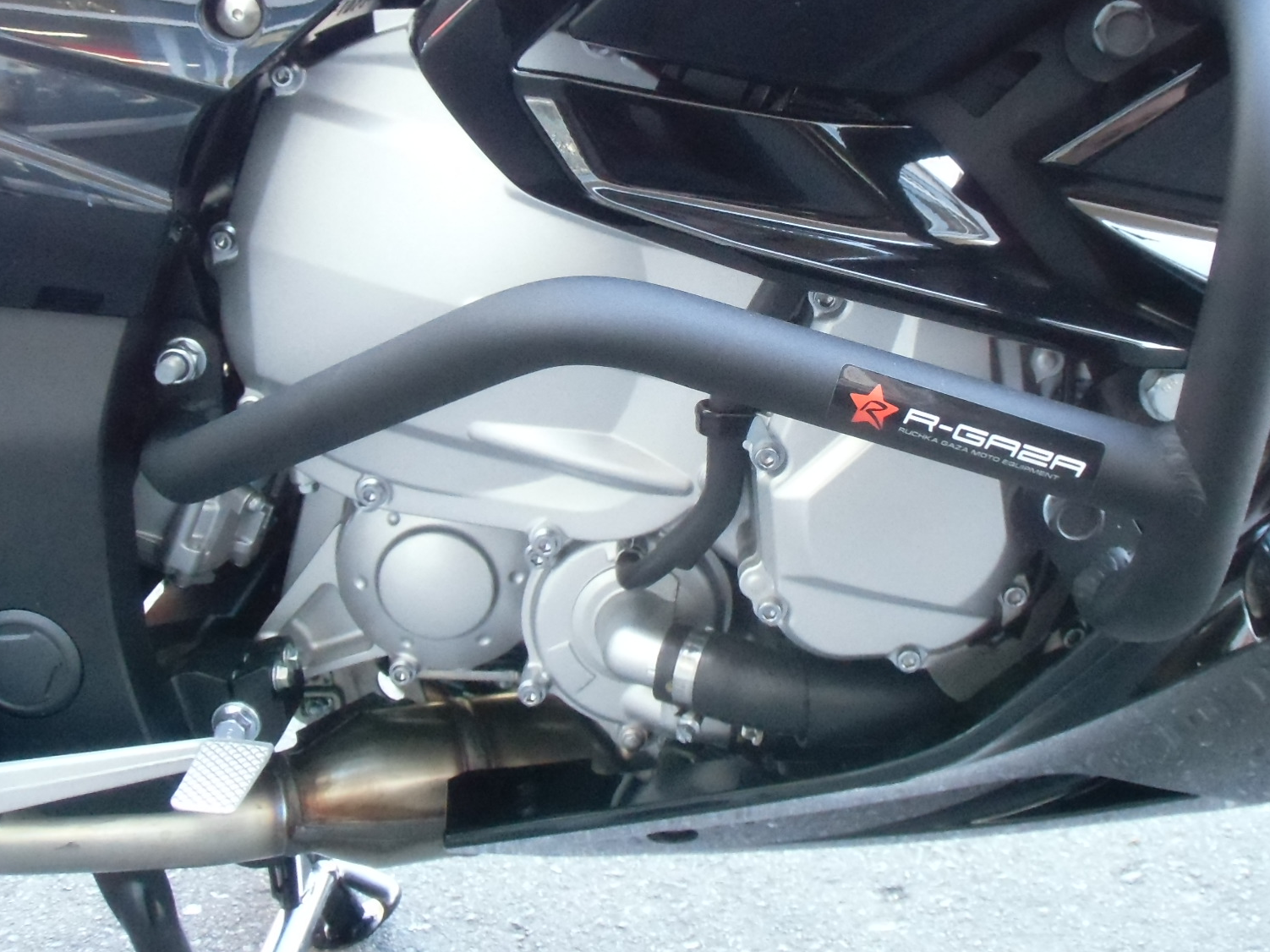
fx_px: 1651
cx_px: 786
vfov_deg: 32.0
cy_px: 351
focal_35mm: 45
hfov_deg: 41.8
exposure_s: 1/50
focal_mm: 5.93
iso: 800
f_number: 3.7
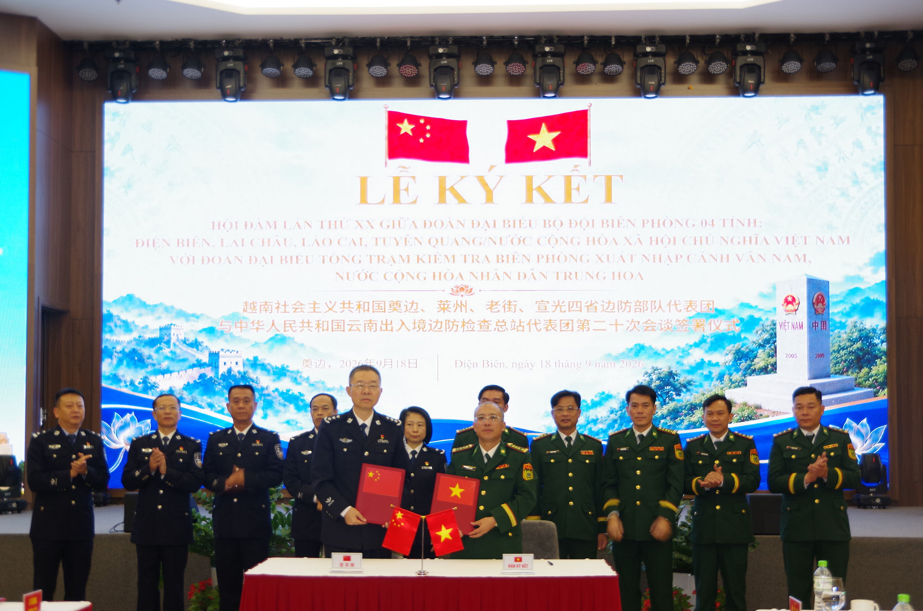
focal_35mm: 42
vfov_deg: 31.7
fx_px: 1074
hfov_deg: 46.5
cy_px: 306
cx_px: 462
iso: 200
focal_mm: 28
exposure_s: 1/13
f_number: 4
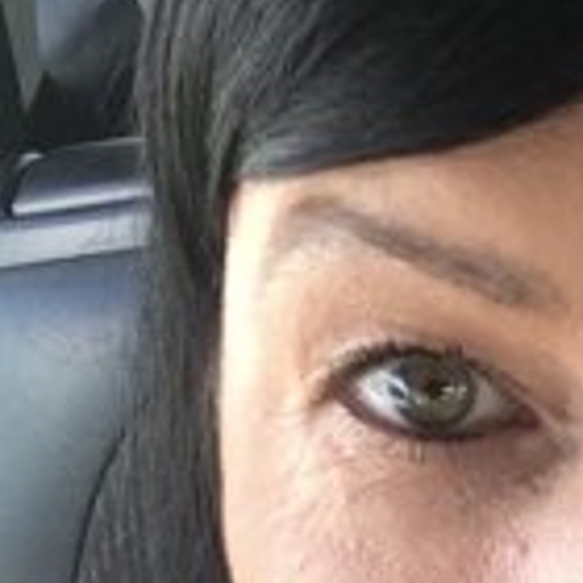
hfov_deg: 17.5
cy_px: 704
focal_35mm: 94
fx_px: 1791
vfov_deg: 17.6
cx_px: 716
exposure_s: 1/100
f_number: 2.4
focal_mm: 2.15
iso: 50
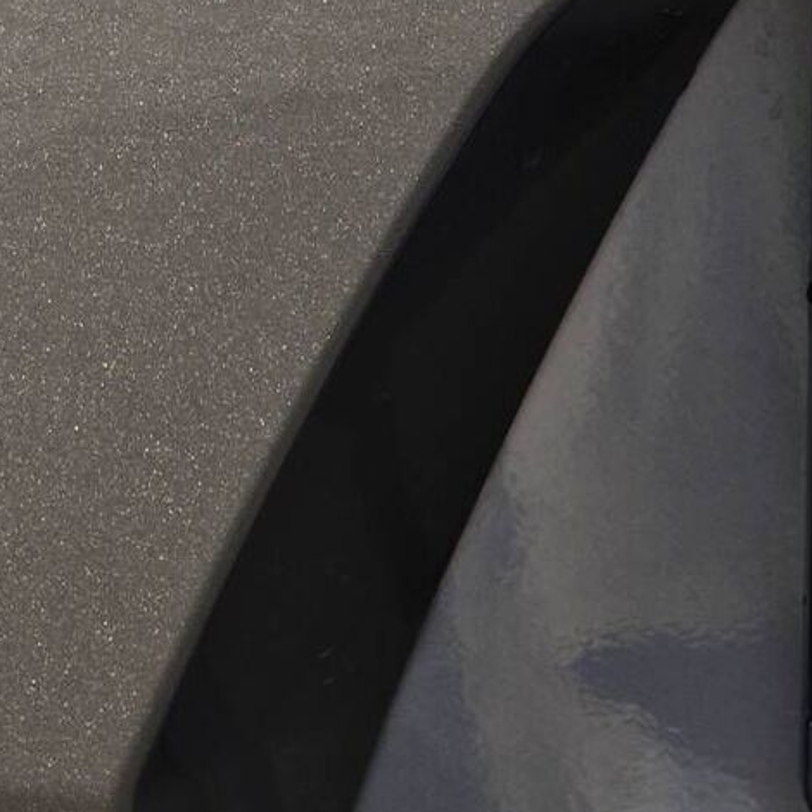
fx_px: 11491
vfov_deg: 4.0
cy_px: 147
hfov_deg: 4.0
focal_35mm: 433
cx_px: -783
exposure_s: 1/490
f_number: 2.5
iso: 50
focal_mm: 19.4
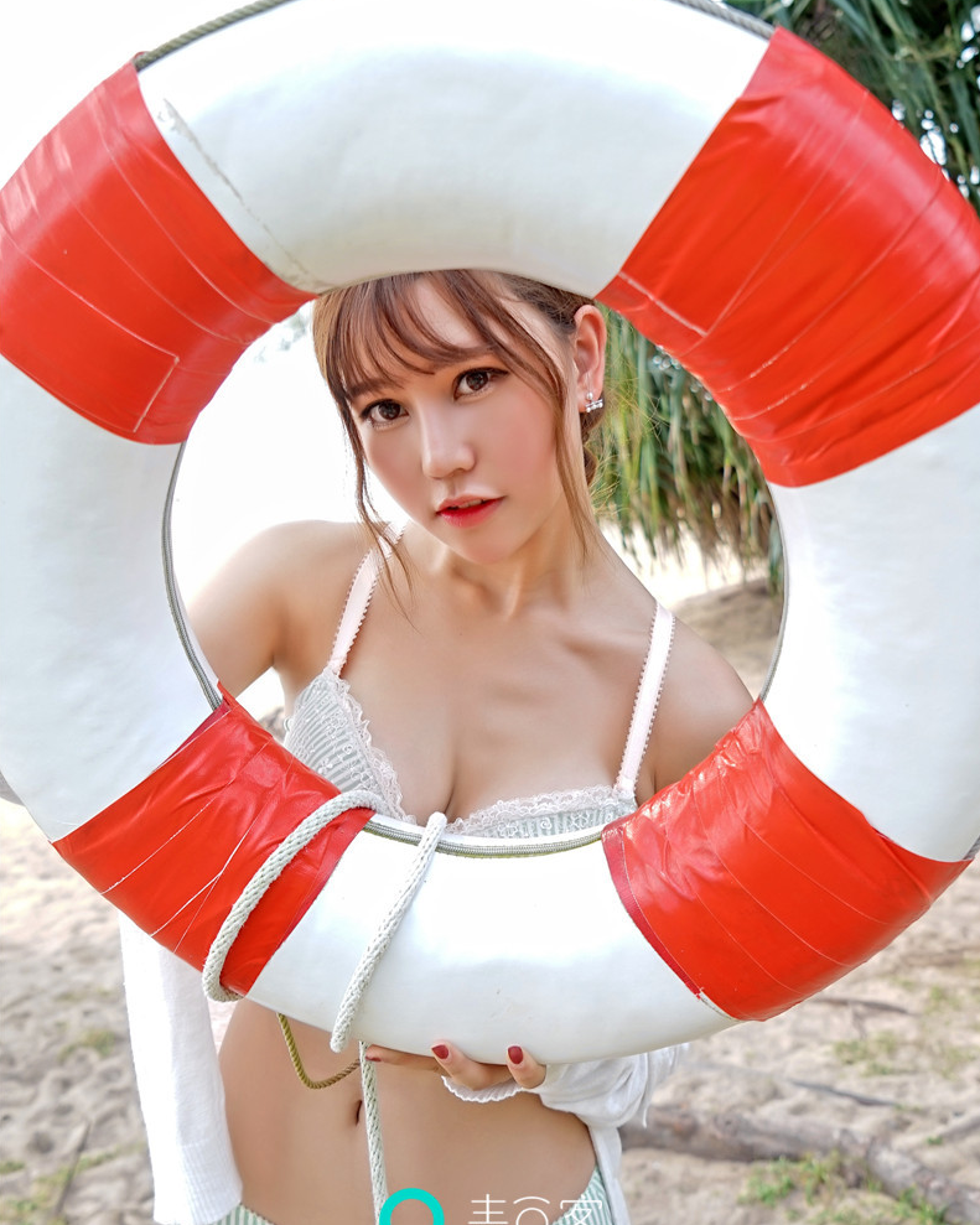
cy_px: 655
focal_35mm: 41
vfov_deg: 44.8
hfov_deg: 36.5
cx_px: 493
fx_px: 1487
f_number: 4
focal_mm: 24
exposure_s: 1/90
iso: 50
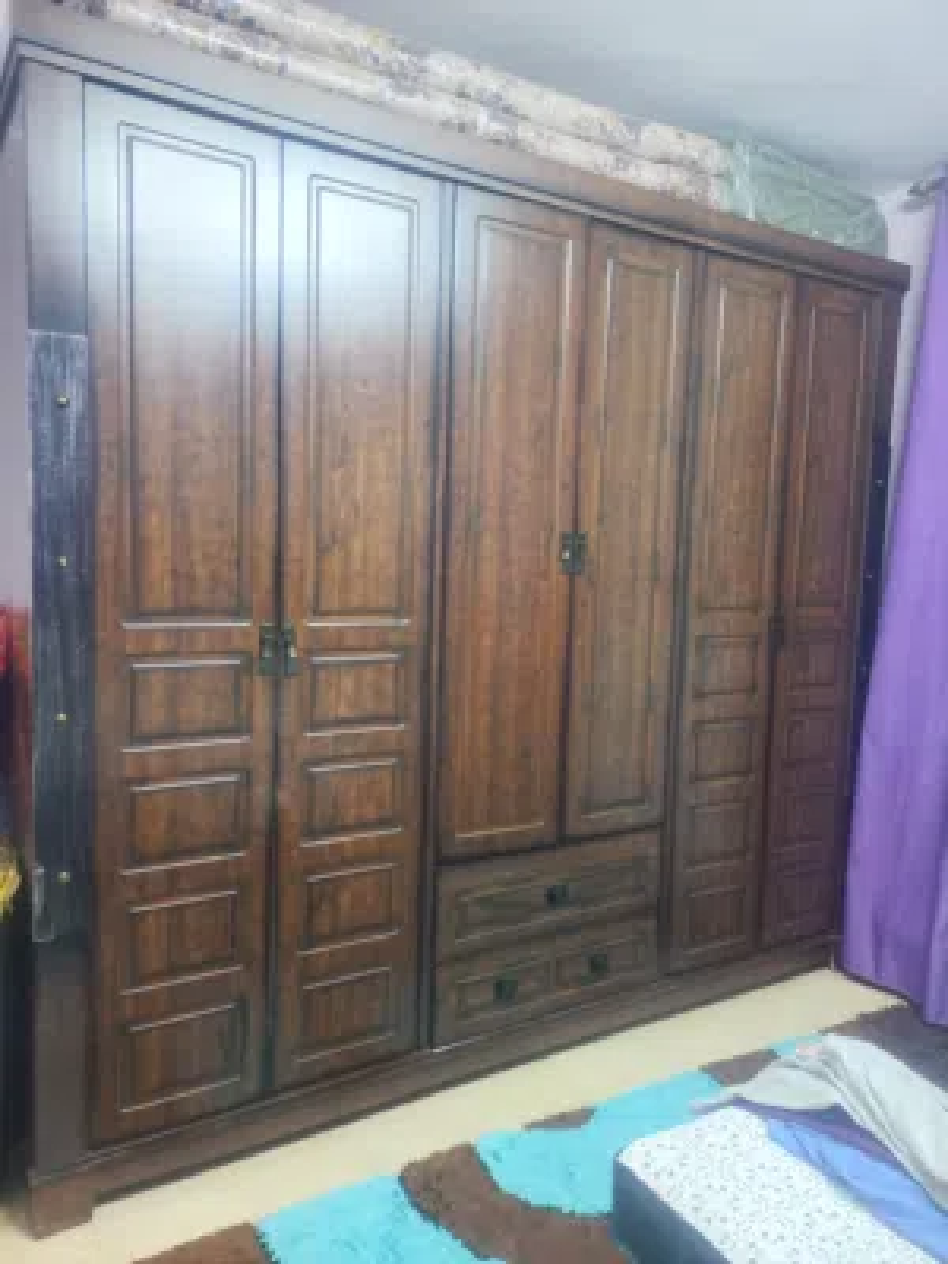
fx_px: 913
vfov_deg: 69.4
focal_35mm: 25
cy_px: 632
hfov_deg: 54.9
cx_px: 474
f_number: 1.8
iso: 1000
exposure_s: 1/20
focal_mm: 4.65
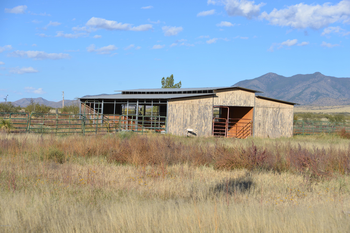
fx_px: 729
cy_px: 116
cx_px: 175
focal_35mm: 75
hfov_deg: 27.0
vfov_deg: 18.2
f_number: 7.1
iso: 200
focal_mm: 75
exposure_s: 1/800
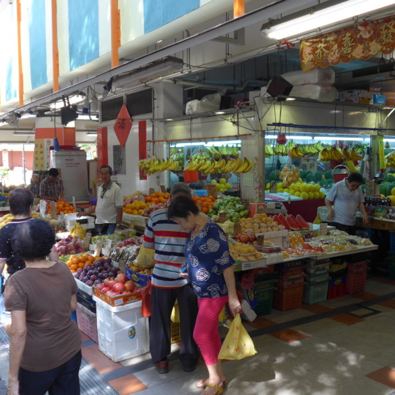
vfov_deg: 47.2
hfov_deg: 47.2
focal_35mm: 35
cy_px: 200
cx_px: 202
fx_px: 452
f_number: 2
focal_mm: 6
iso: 160
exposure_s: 1/200
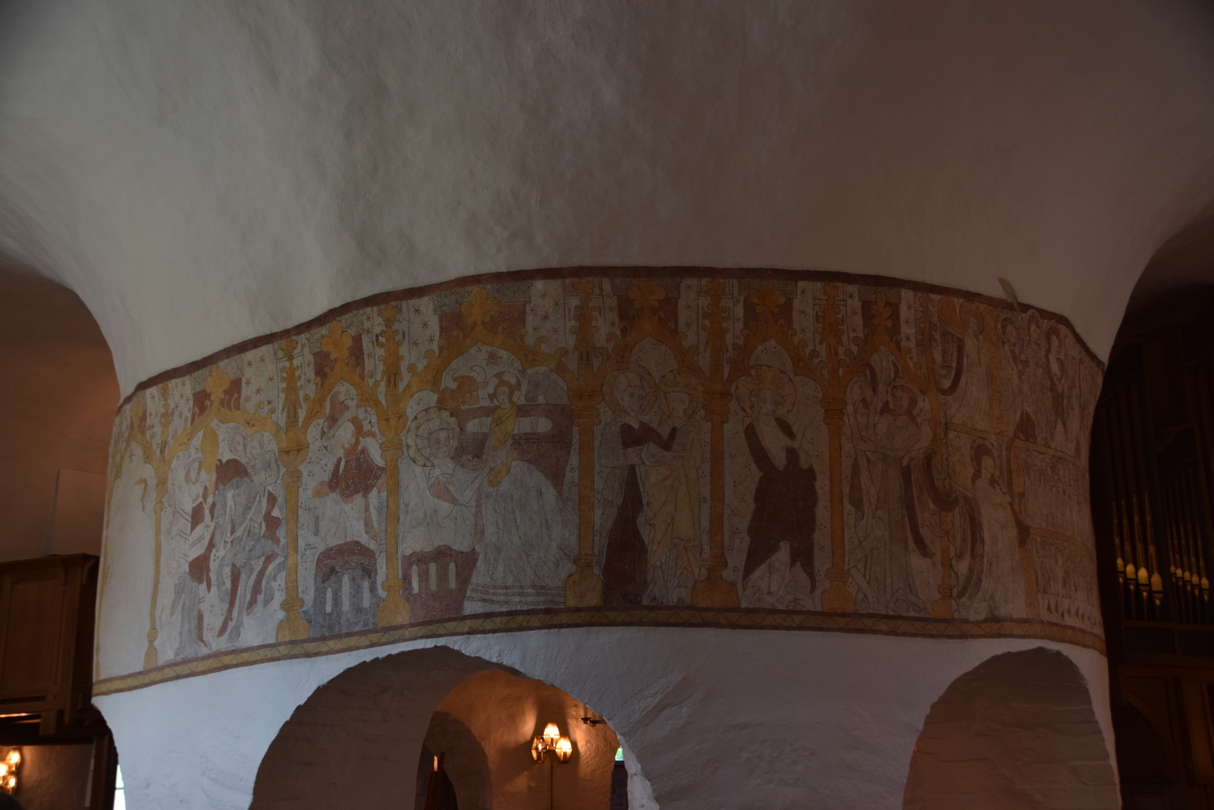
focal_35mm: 44
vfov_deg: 30.9
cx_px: 607
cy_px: 405
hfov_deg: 45.0
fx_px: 1467
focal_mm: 29
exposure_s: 1/125
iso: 400
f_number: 5.6
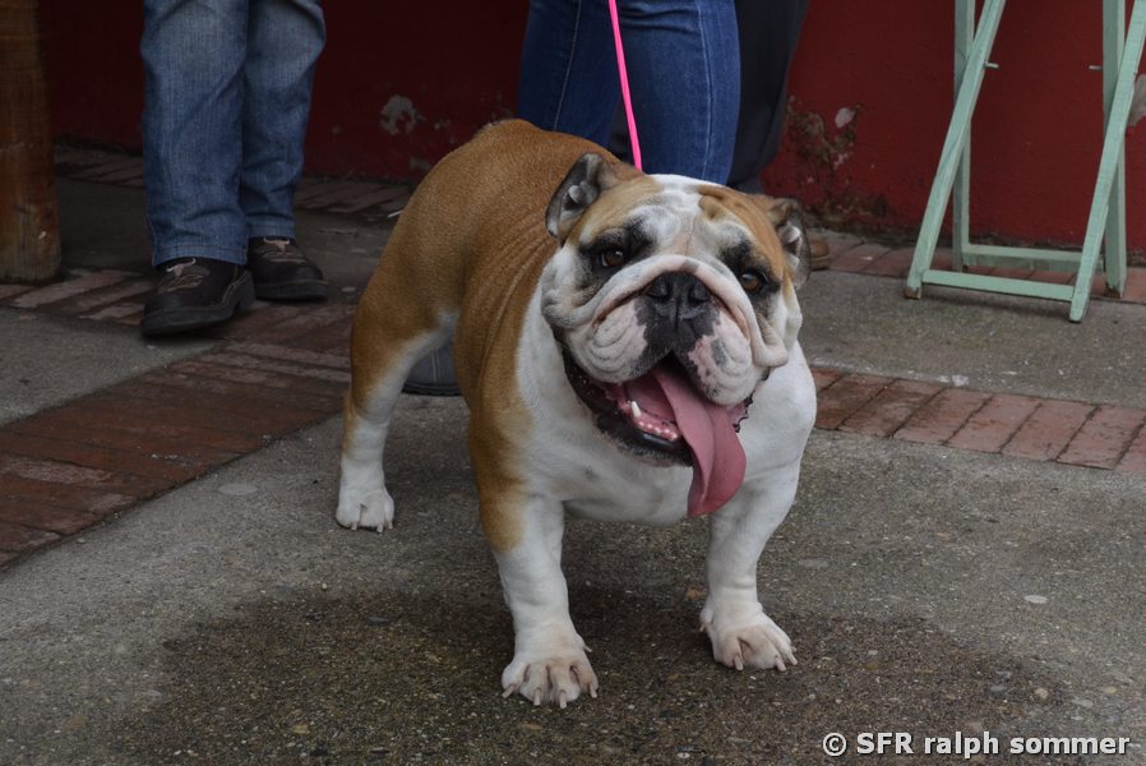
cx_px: 573
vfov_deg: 23.8
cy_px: 383
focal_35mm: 57
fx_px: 1816
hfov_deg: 35.0
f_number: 10
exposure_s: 1/400
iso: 640
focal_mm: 38
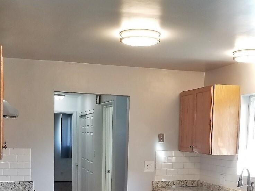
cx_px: 141
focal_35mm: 57
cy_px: 191
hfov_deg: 33.8
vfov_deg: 24.5
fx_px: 420
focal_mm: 4.25
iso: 64
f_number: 1.7
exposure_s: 1/60
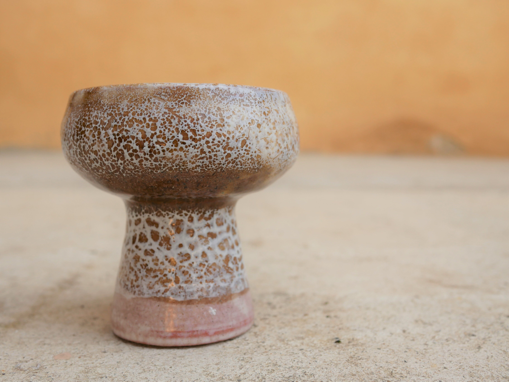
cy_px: 191
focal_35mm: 40
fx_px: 588
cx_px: 254
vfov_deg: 36.0
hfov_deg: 46.8
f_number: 3.5
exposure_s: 1/400
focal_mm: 20
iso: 200
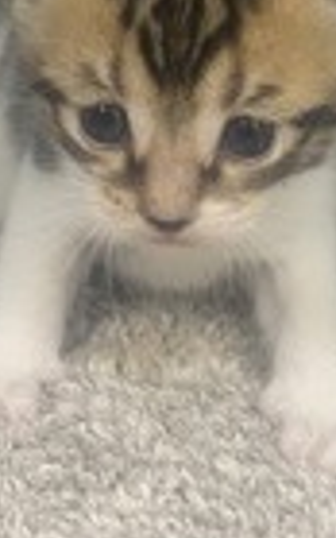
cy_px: 224
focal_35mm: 83
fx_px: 1215
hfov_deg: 15.7
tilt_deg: -27.0
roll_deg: -4.6
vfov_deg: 24.9
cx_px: 210
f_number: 1.8
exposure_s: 1/60
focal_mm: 4.25
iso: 125
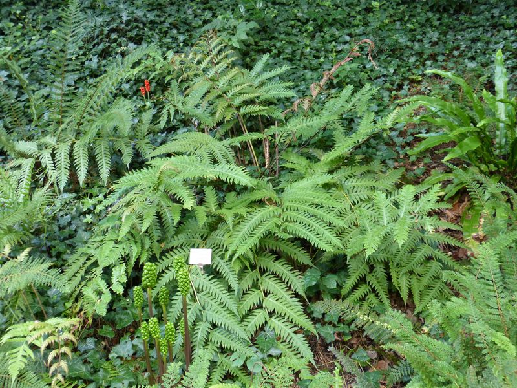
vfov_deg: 37.7
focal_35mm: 38
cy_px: 194
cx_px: 258
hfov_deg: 49.0
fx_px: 568
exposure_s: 1/30
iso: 400
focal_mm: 6.7
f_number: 3.1
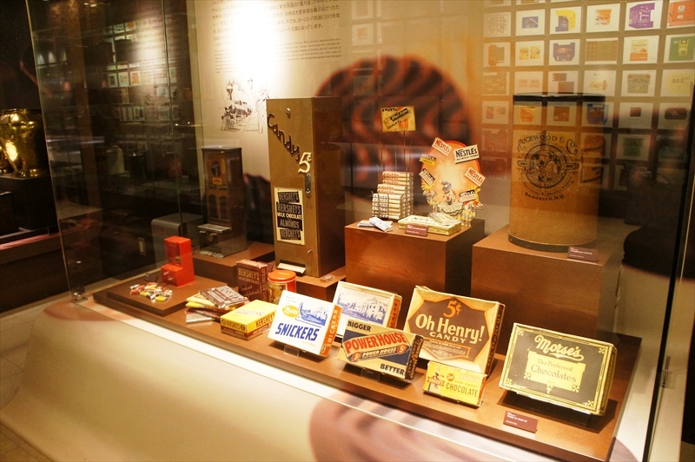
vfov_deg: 47.9
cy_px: 231
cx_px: 348
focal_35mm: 27
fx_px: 521
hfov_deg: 67.4
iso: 1600
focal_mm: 18
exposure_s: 1/125
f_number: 4
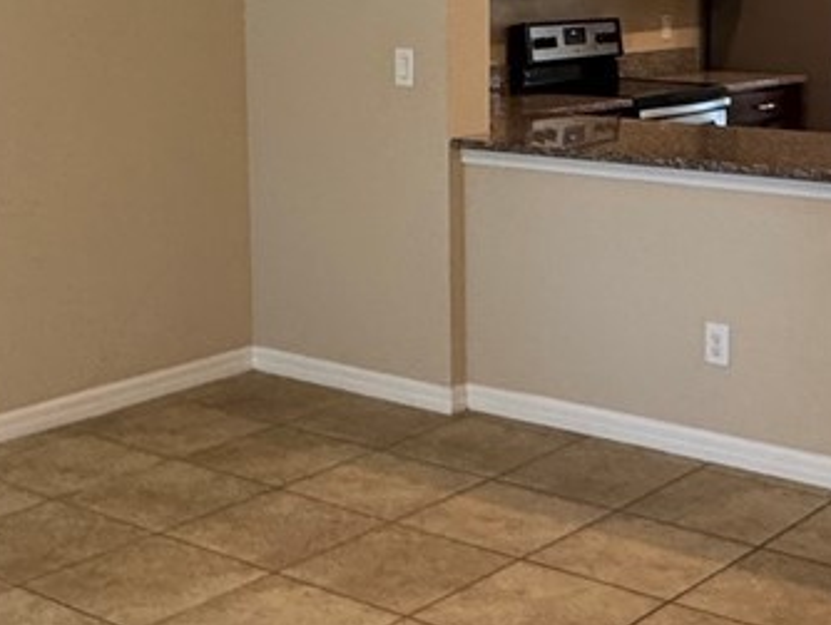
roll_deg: +0.5
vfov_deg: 21.9
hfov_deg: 28.9
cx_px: 485
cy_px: 197
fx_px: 1610
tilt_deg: -9.7
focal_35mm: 67
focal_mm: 2.22
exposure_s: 1/60
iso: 200
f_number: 2.2
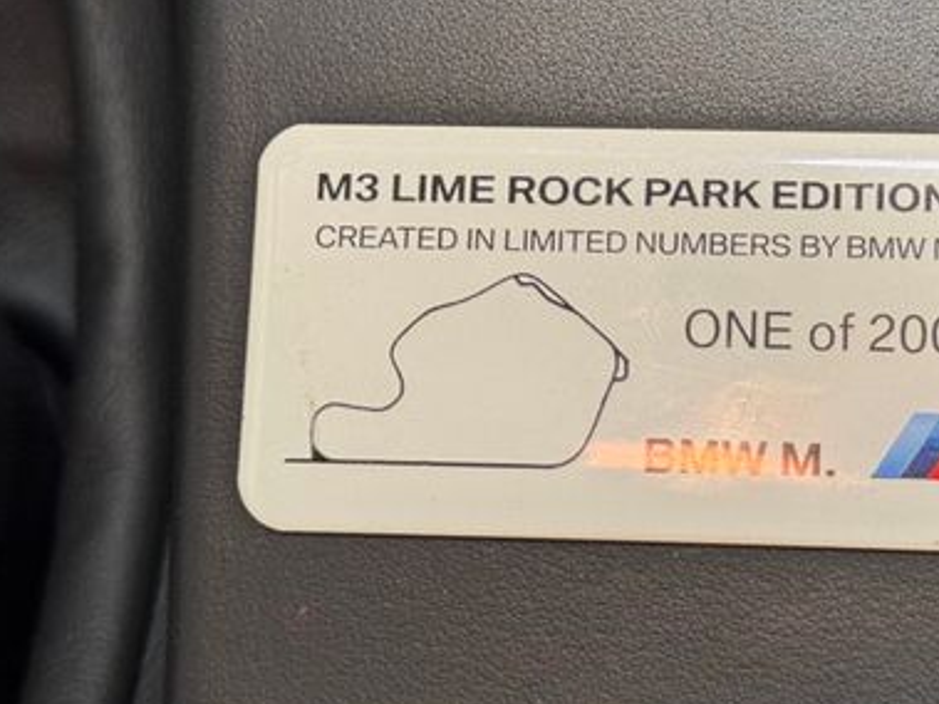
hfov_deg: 23.9
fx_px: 2197
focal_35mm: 81
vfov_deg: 18.2
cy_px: 263
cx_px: 701
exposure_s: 1/60
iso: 160
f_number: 1.78
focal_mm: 6.76
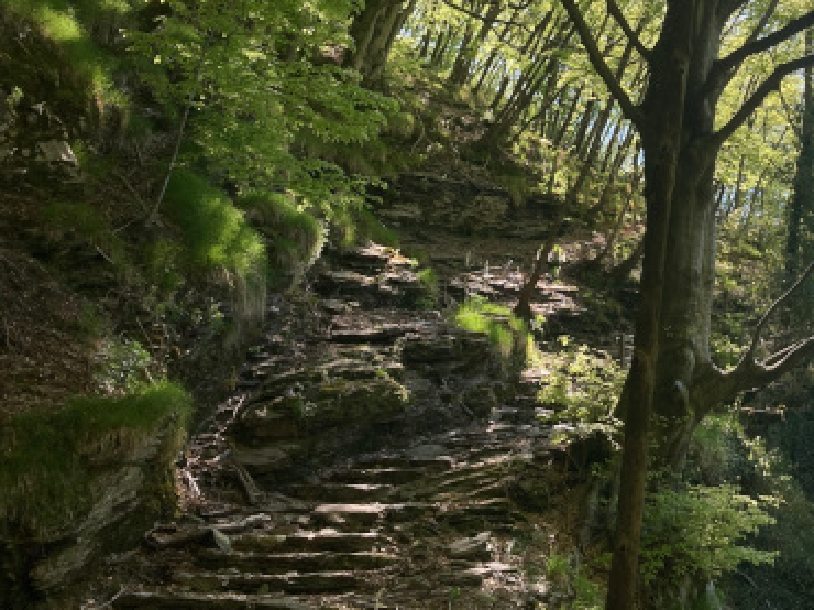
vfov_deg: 26.9
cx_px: 711
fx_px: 1245
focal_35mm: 53
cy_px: 109
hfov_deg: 34.5
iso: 20
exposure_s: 1/450
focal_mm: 3.99
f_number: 1.8
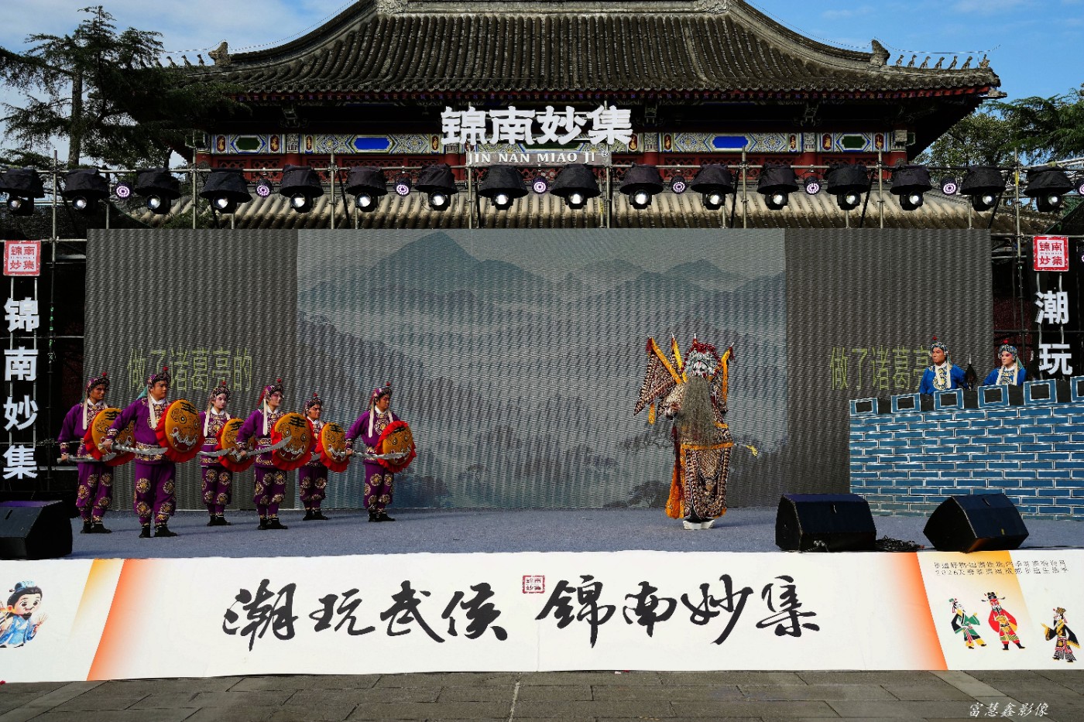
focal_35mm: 36
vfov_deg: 36.9
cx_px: 542
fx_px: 1084
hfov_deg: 53.1
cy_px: 361
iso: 100
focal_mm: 36
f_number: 5
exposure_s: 1/500
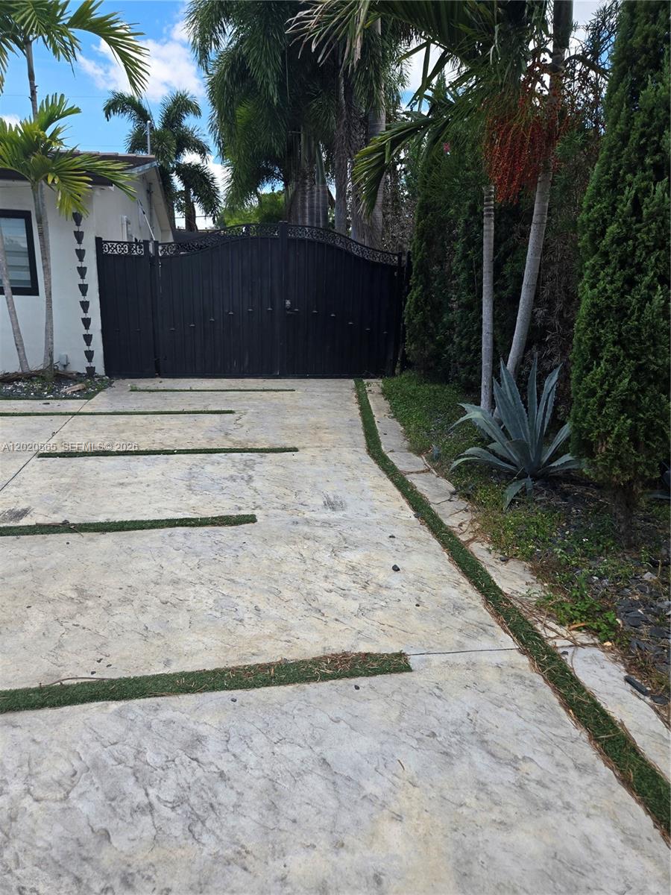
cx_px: 336
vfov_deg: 73.9
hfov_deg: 58.9
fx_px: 594
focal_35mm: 23
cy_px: 448
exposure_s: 1/2921
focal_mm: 5.4
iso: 80
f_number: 1.8
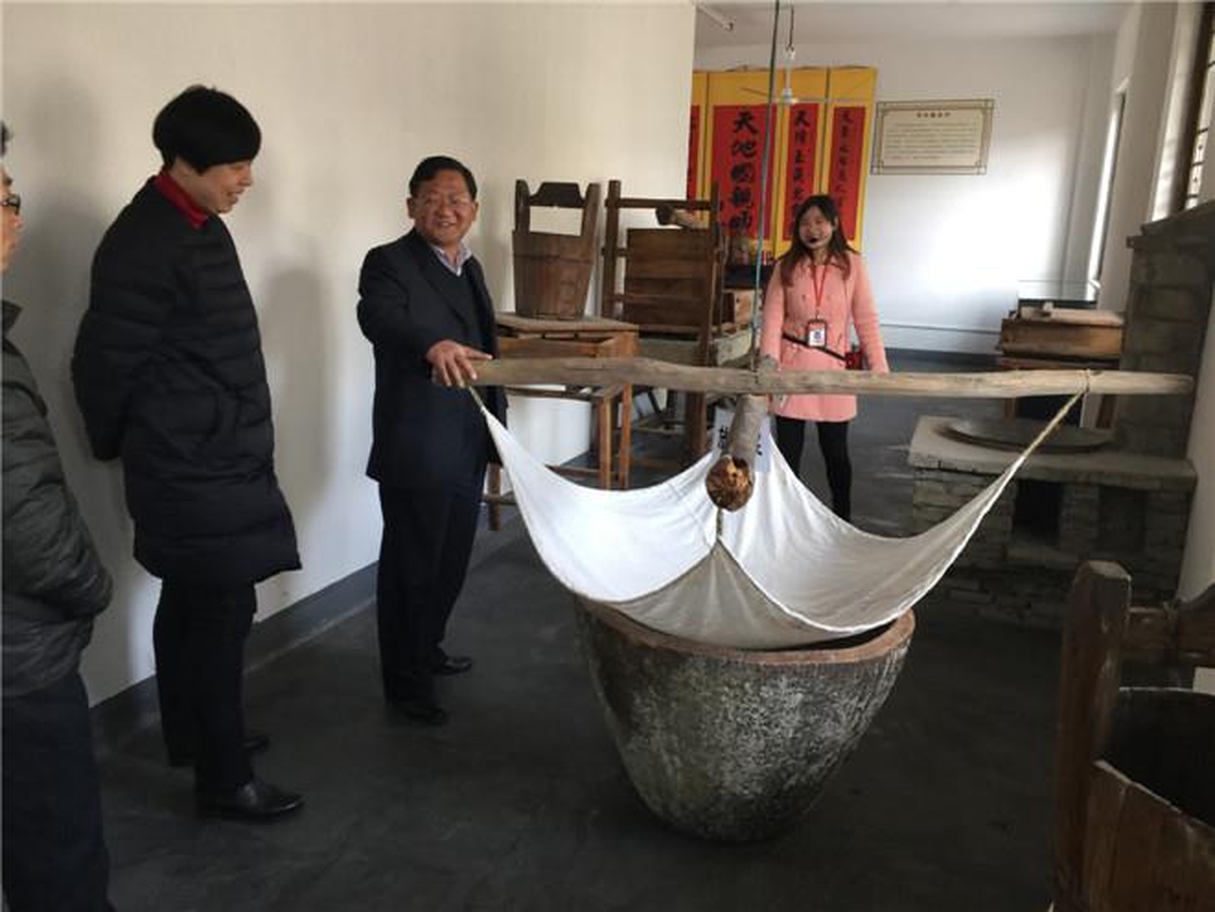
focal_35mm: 29
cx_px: 608
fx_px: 1018
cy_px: 456
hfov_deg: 61.7
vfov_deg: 48.2
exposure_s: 1/33
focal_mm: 4.15
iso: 64
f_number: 2.2
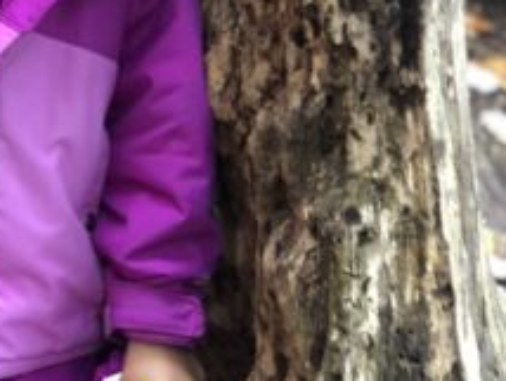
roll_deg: -1.5
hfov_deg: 12.1
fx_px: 2371
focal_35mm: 162
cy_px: 101
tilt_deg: -18.2
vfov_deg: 9.2
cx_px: 64
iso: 125
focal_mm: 6
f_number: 2.4
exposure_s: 1/40
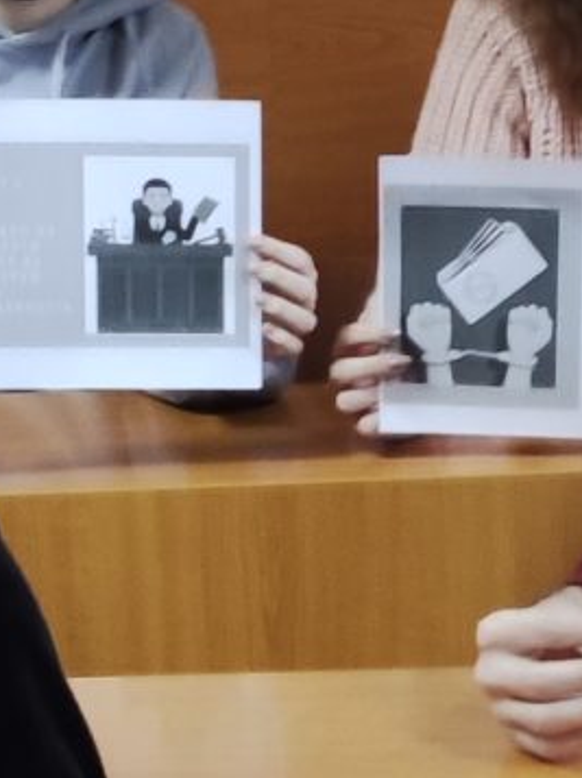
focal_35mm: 122
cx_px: 458
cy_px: 815
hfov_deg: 12.1
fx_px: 2740
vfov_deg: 15.8
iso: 976
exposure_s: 1/33
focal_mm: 4.74
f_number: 1.79
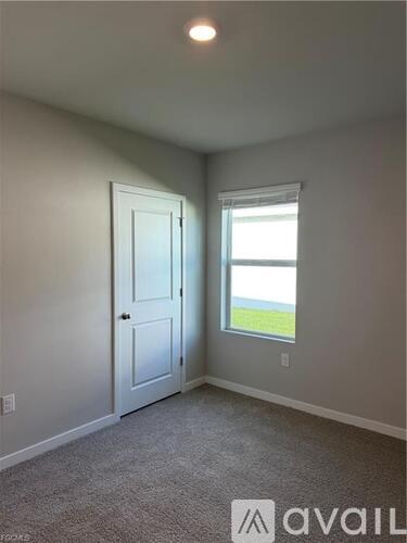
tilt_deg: -3.0
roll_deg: -0.1
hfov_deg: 56.8
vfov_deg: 71.6
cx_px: 204
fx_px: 376
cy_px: 272
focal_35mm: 24
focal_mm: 6.76
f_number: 1.78
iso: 64
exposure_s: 1/143
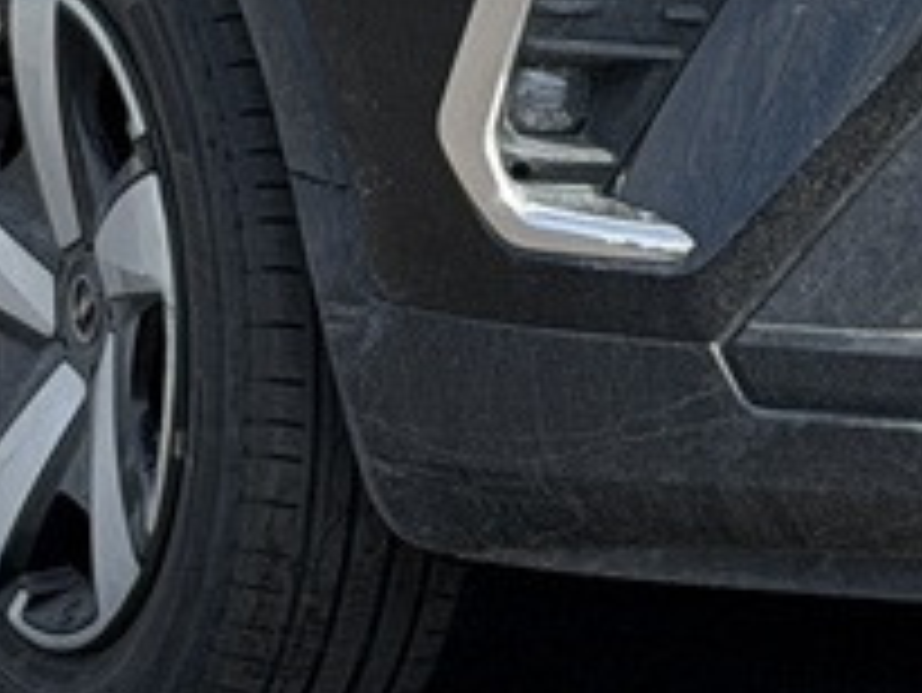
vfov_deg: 4.3
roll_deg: -0.8
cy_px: -868
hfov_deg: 5.9
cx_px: 778
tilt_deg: +0.0
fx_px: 8981
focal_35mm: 337
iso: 80
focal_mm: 6.76
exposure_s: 1/2342
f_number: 1.78
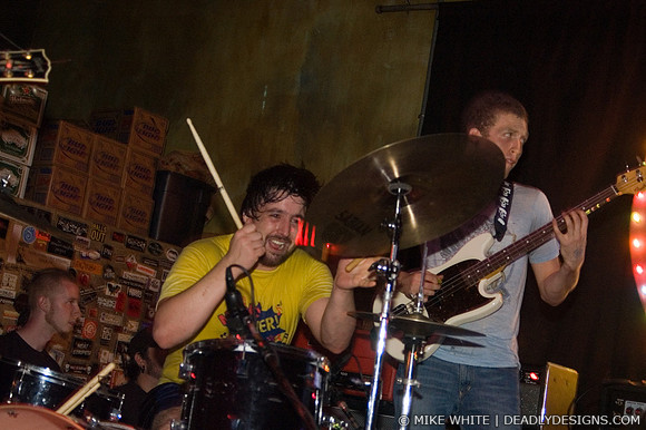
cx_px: 323
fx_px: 1076
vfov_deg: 22.6
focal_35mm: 60
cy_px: 215
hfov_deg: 33.4
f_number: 4
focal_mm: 40
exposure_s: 1/10
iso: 800
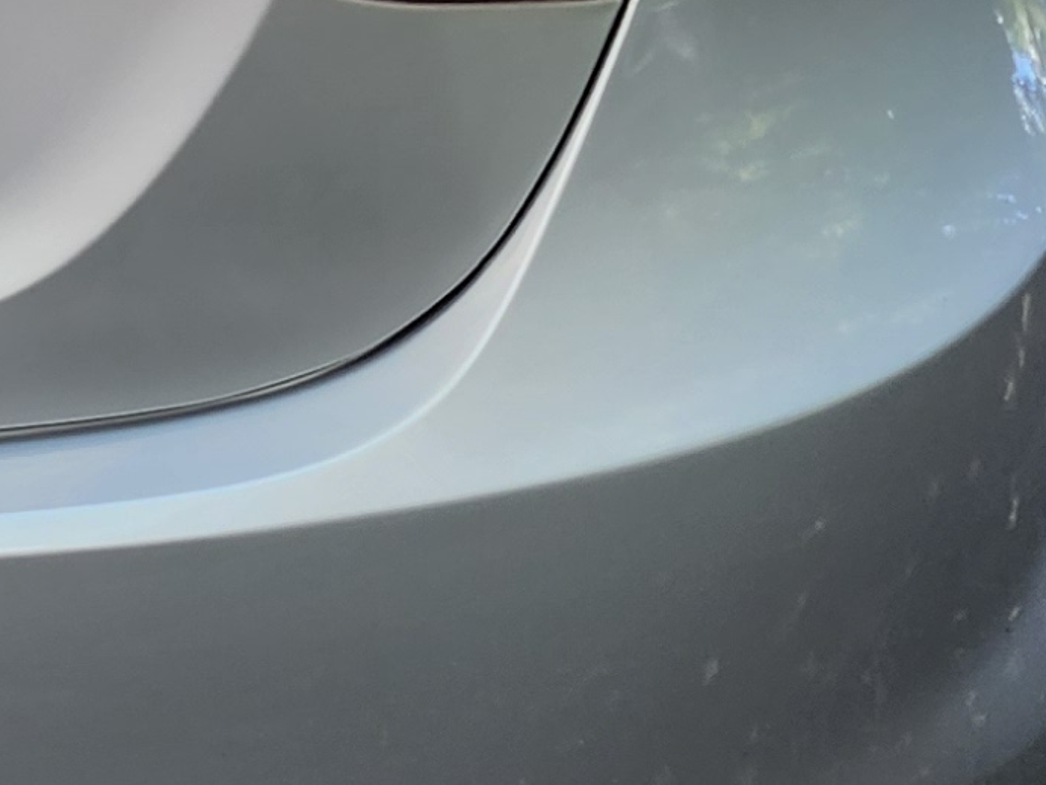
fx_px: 4019
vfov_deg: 10.9
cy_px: -160
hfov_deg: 13.3
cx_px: -854
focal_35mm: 133
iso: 32
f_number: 1.8
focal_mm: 5.54
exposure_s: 1/180
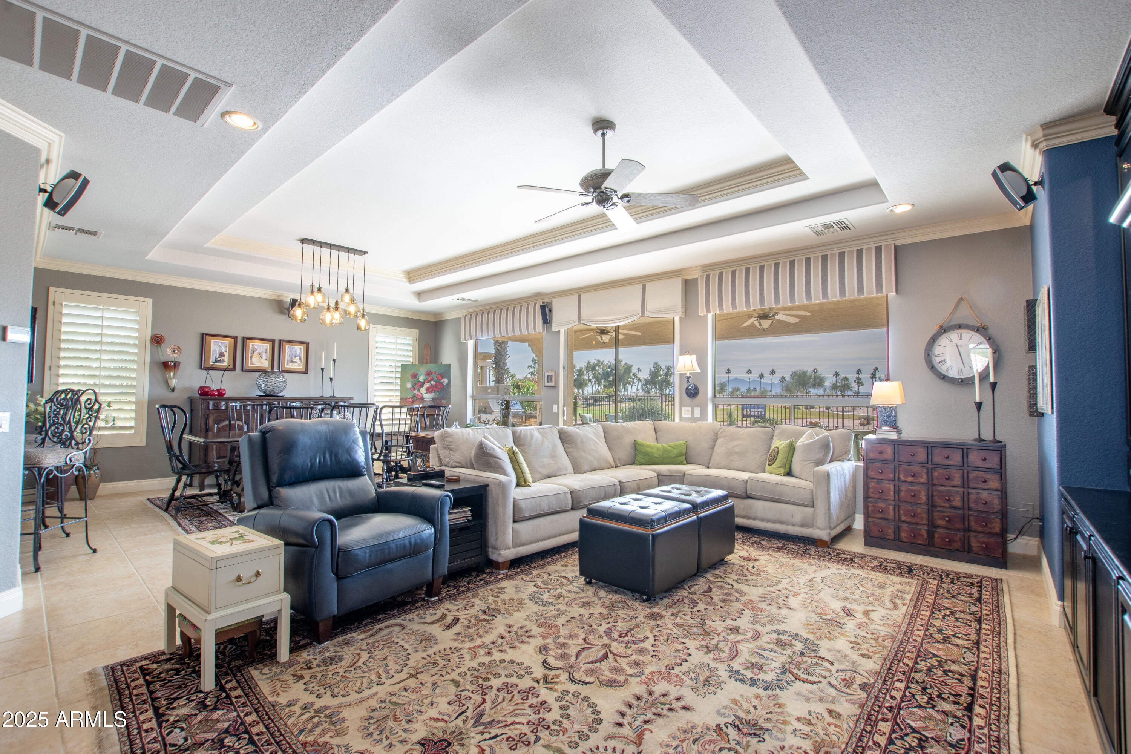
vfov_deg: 77.3
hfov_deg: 100.4
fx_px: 471
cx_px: 566
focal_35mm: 15
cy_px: 377
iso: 100
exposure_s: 1/1.25
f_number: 11
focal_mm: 10
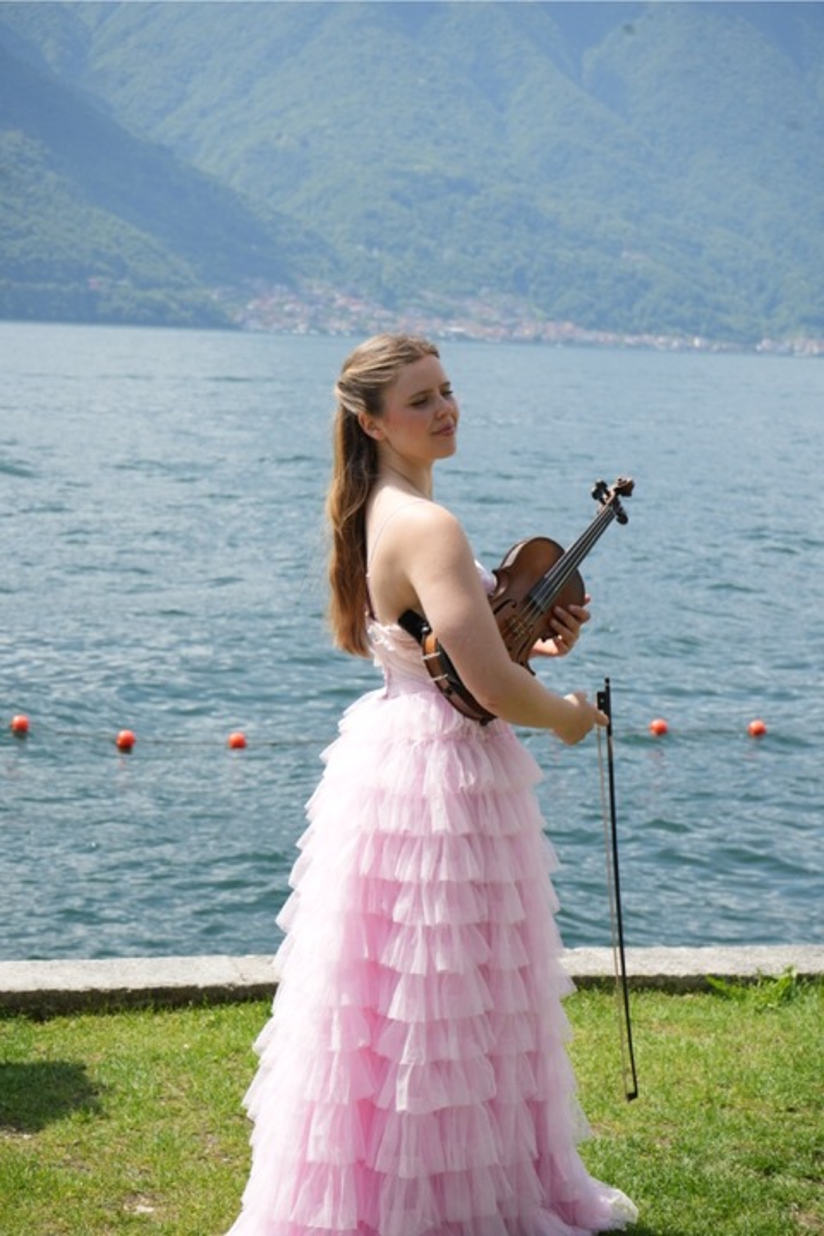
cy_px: 618
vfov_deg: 28.8
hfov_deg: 19.5
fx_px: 2403
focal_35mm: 70
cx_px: 412
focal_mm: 70
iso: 100
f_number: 8
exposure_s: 1/200
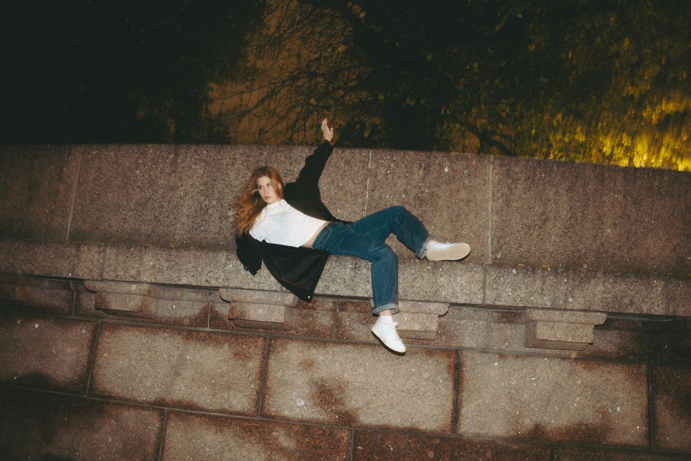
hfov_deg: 66.2
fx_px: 530
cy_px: 265
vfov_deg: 46.9
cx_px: 331
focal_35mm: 28
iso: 320
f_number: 4
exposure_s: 1/2.5
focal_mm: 24
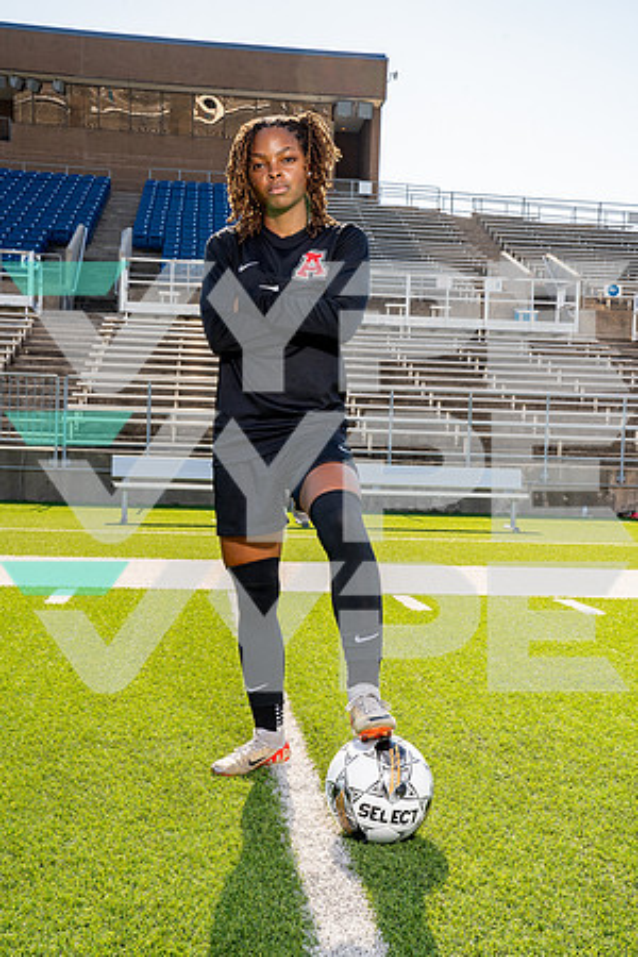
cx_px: 319
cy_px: 478
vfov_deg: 45.4
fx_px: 1143
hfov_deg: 31.2
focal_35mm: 43
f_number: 11
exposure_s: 1/250
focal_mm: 43
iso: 320
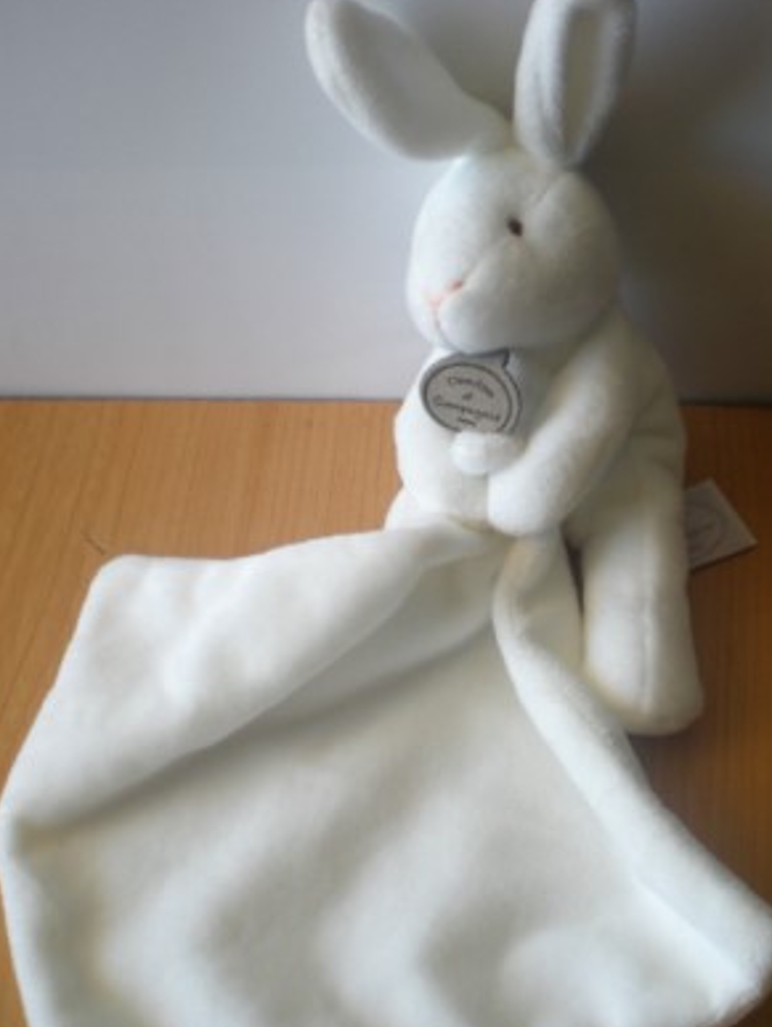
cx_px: 470
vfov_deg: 37.4
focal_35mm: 51
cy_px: 565
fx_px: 1514
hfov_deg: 28.5
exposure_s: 1/58.4
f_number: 3.1
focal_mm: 6.3
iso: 64
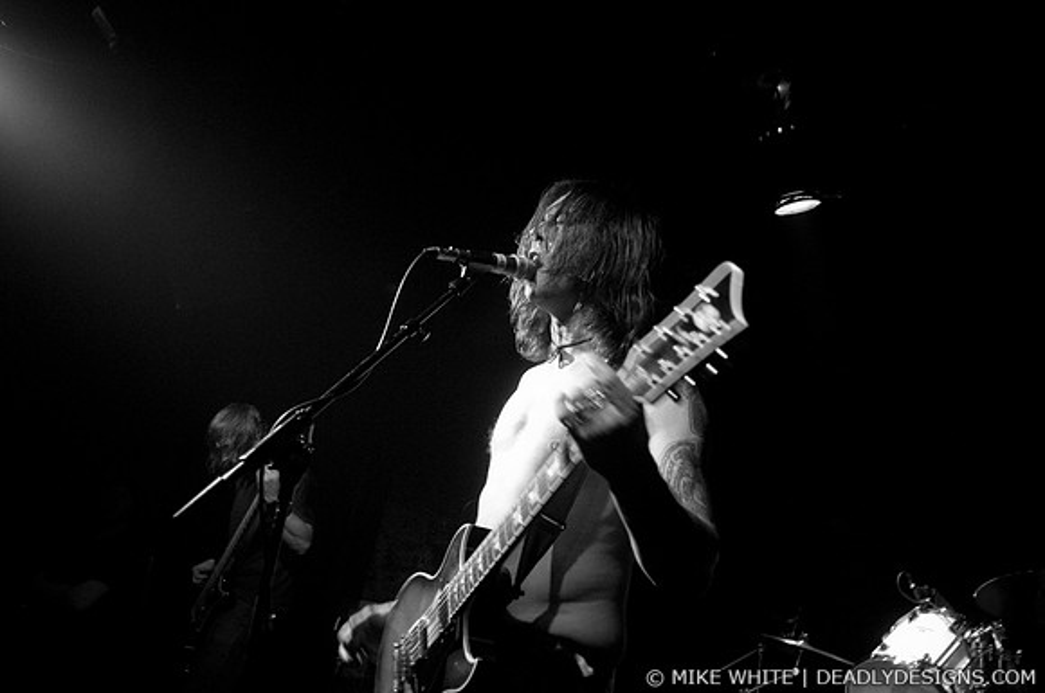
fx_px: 870
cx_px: 522
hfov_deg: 62.0
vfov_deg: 43.5
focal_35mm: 30
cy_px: 346
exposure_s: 1/50
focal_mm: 20
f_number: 2.8
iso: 1600
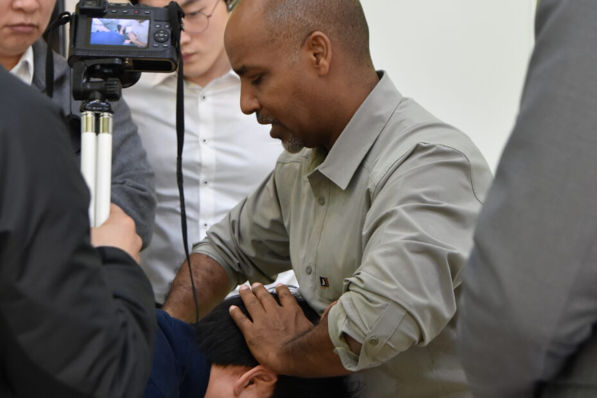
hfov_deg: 27.0
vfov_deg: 18.2
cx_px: 298
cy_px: 199
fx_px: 1244
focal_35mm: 75
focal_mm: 50
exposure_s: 1/60
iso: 900
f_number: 4
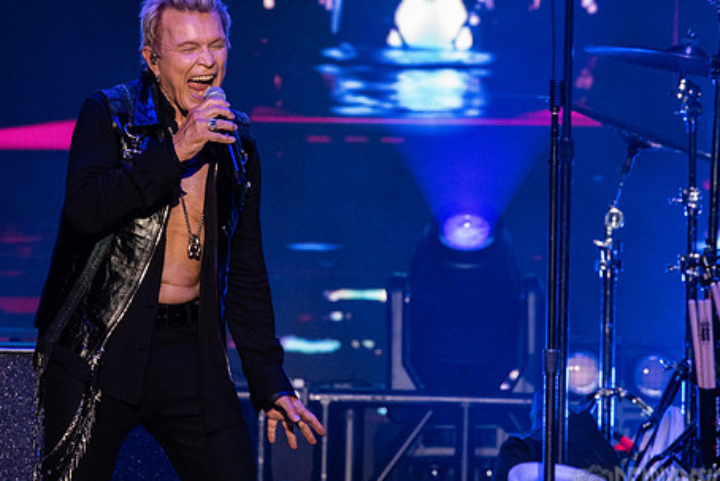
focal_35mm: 993
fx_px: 19865
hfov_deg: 2.1
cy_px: 165
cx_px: 376
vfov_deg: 1.4
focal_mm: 450
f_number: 6
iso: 2500
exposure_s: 1/250
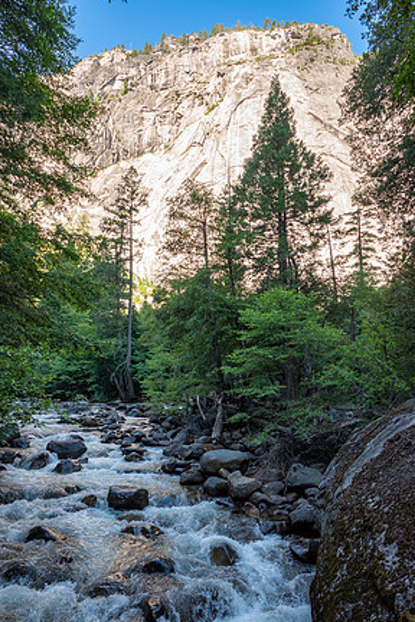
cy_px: 321
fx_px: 432
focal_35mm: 25
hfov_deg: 51.3
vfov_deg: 71.5
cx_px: 208
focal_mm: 8.8
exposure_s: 1/250
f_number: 3.5
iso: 100
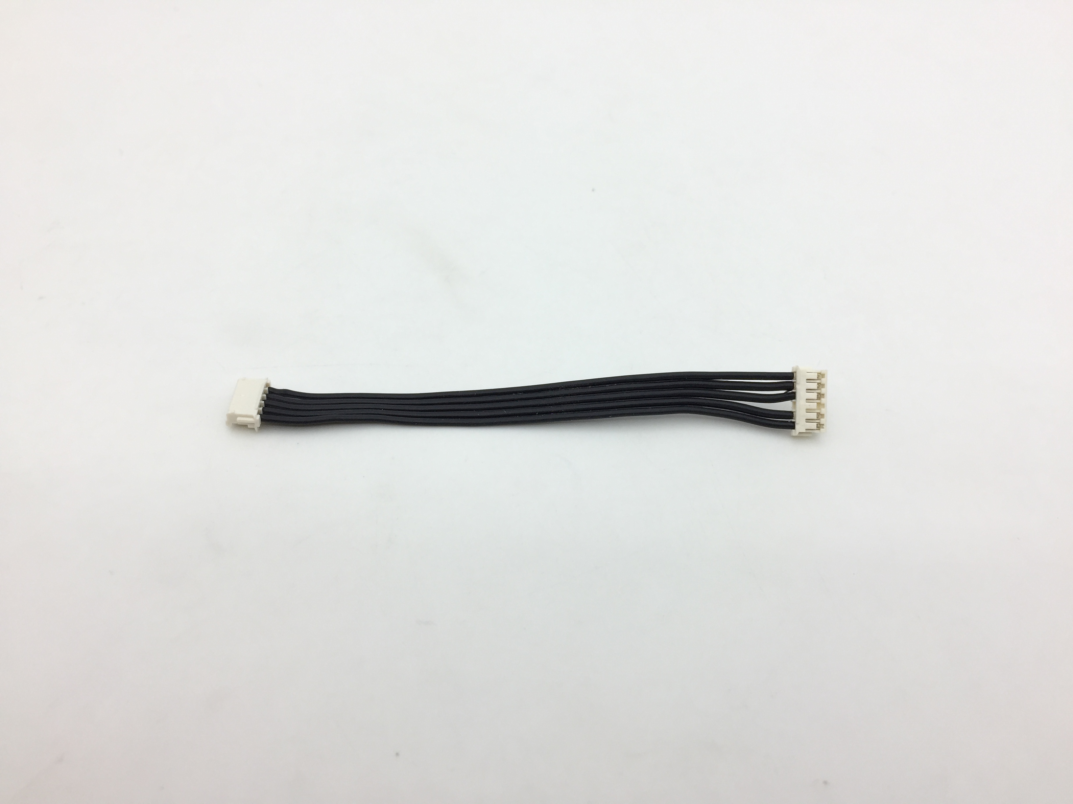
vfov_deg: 48.2
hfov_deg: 61.7
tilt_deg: -45.9
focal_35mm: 29
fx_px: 899
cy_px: 402
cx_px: 536
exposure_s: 1/520
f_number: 2.2
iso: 32
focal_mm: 4.15
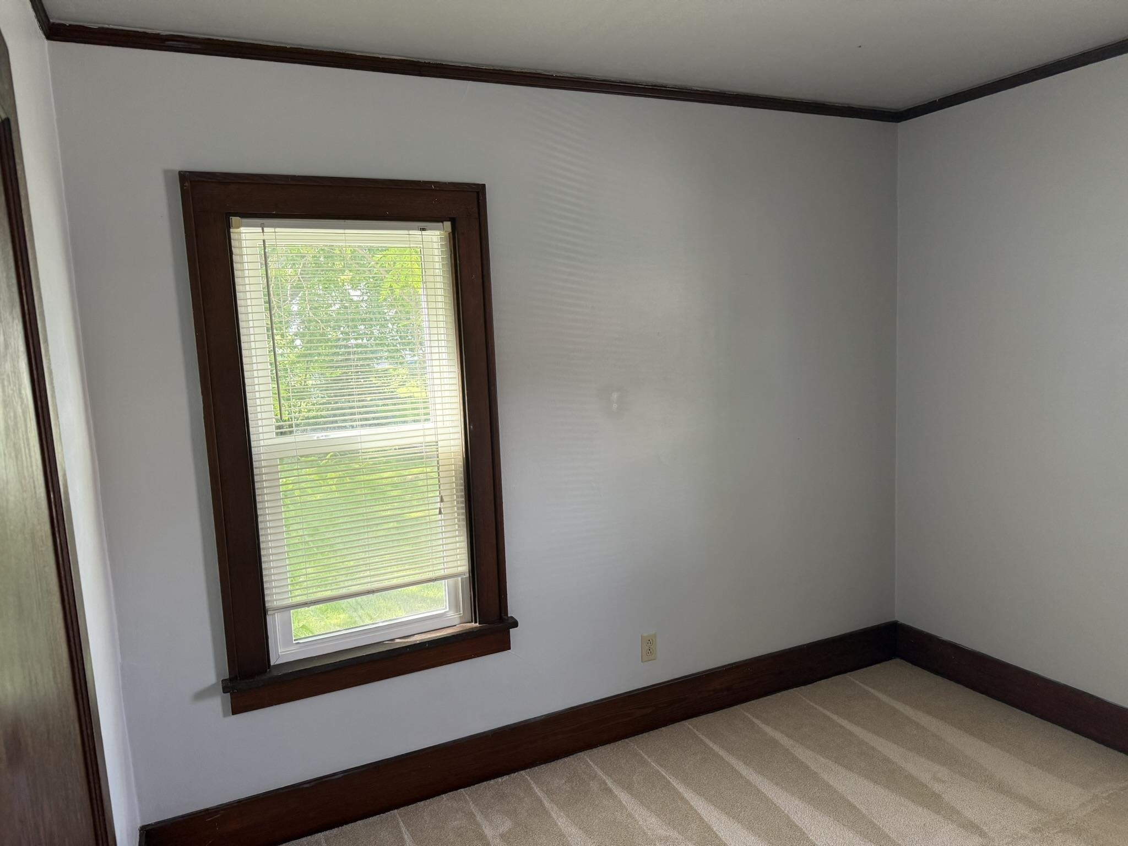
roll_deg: +2.6
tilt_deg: -6.8
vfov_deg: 56.8
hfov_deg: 71.6
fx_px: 782
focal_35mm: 24
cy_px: 423
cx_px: 564
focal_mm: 6.76
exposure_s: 1/120
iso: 200
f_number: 1.78
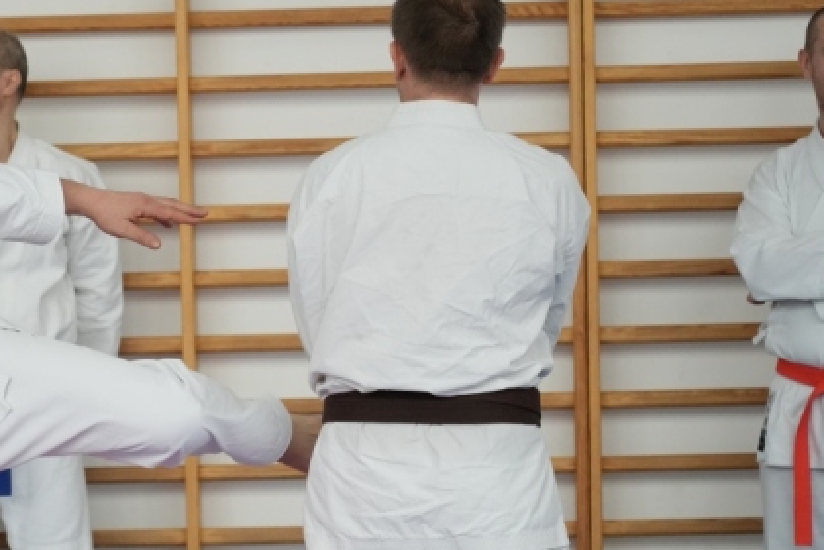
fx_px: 4577
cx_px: 118
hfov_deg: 10.2
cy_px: 486
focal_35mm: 200
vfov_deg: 6.9
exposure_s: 1/640
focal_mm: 105
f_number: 4
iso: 3200
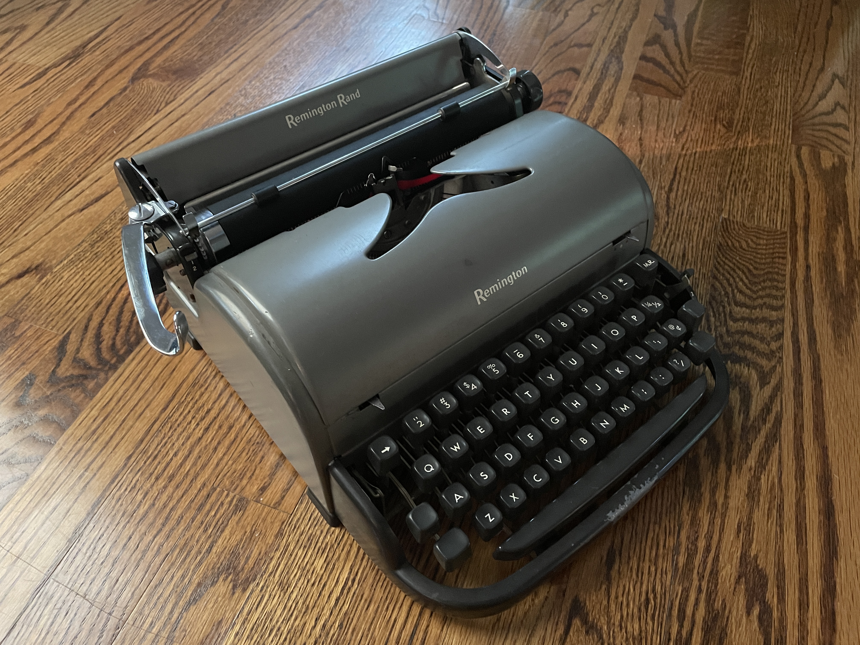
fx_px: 646
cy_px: 322
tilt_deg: -50.4
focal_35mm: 26
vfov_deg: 53.1
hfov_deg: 67.3
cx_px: 430
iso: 1000
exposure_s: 1/30
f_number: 1.6
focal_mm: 4.2
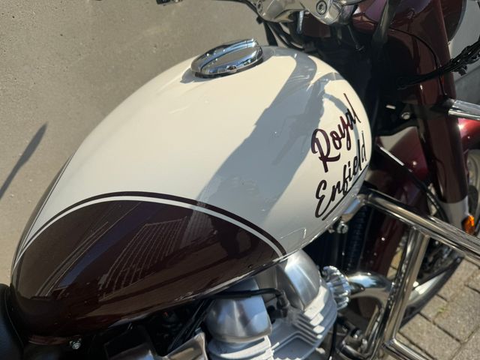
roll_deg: +12.0
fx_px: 333
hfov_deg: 71.6
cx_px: 240
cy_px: 180
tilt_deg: -35.4
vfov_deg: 56.8
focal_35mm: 24
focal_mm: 6.76
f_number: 1.78
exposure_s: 1/4405
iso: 80
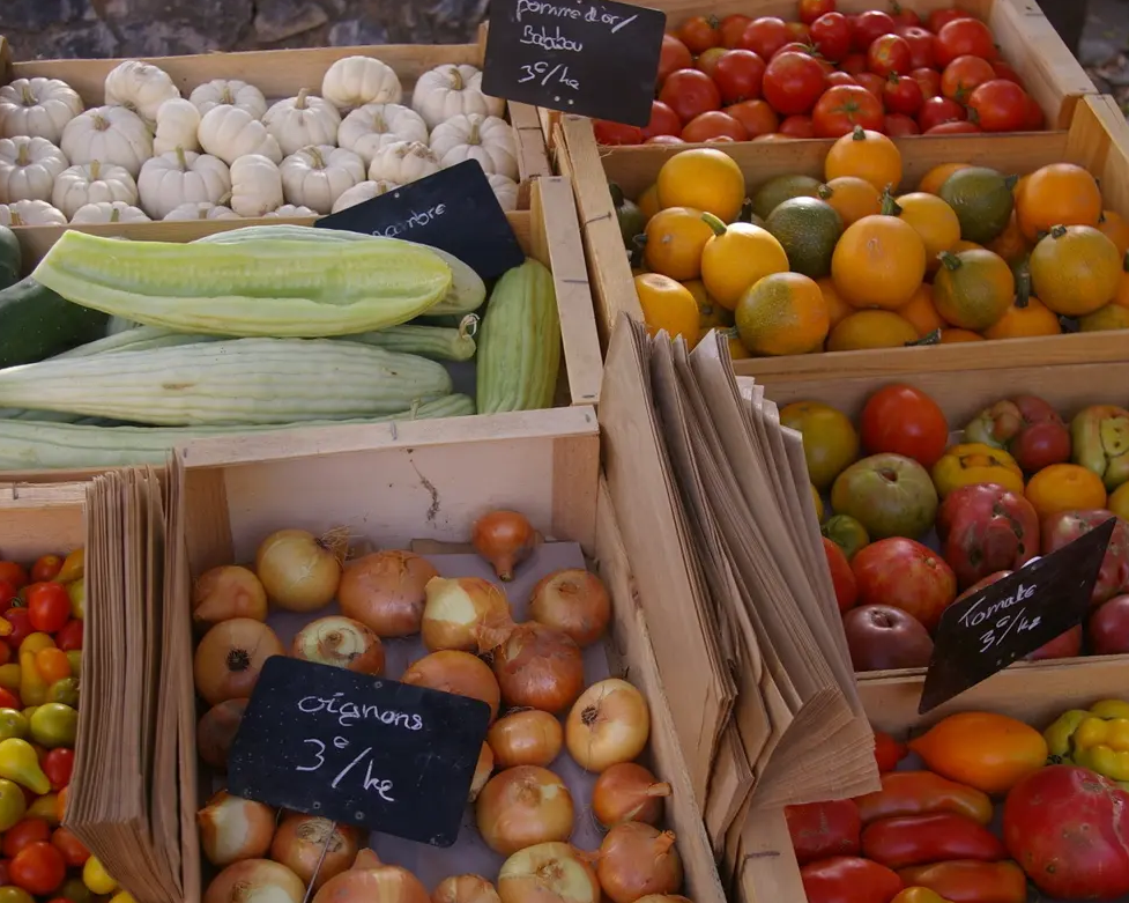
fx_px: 1790
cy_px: 458
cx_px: 585
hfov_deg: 35.0
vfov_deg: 28.3
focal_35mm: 54
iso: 200
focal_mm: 31
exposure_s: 1/125
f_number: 5.6
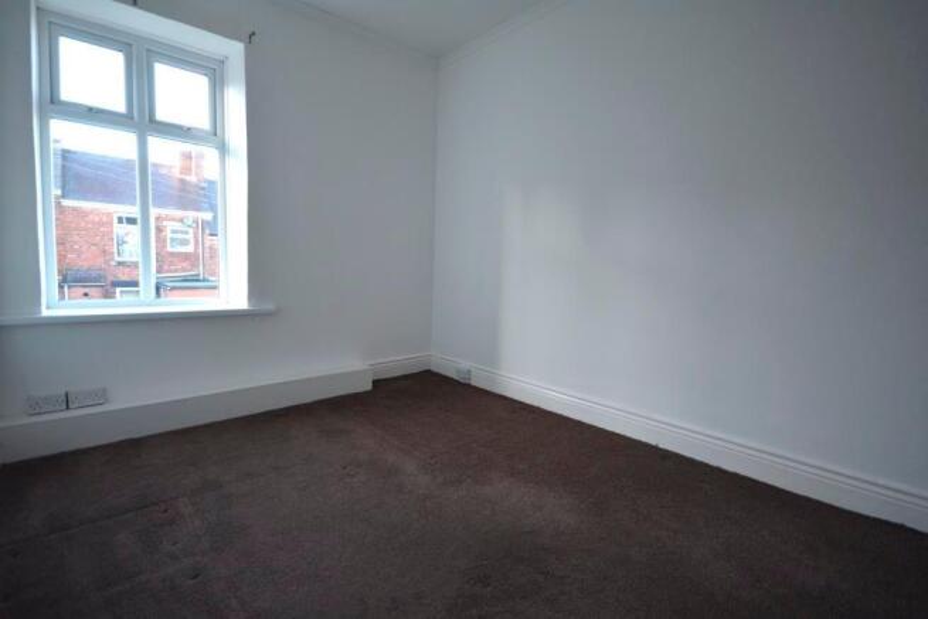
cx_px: 464
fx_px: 425
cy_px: 310
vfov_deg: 72.1
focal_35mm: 16
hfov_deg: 95.0
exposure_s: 1/60
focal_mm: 11
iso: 500
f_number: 4.2
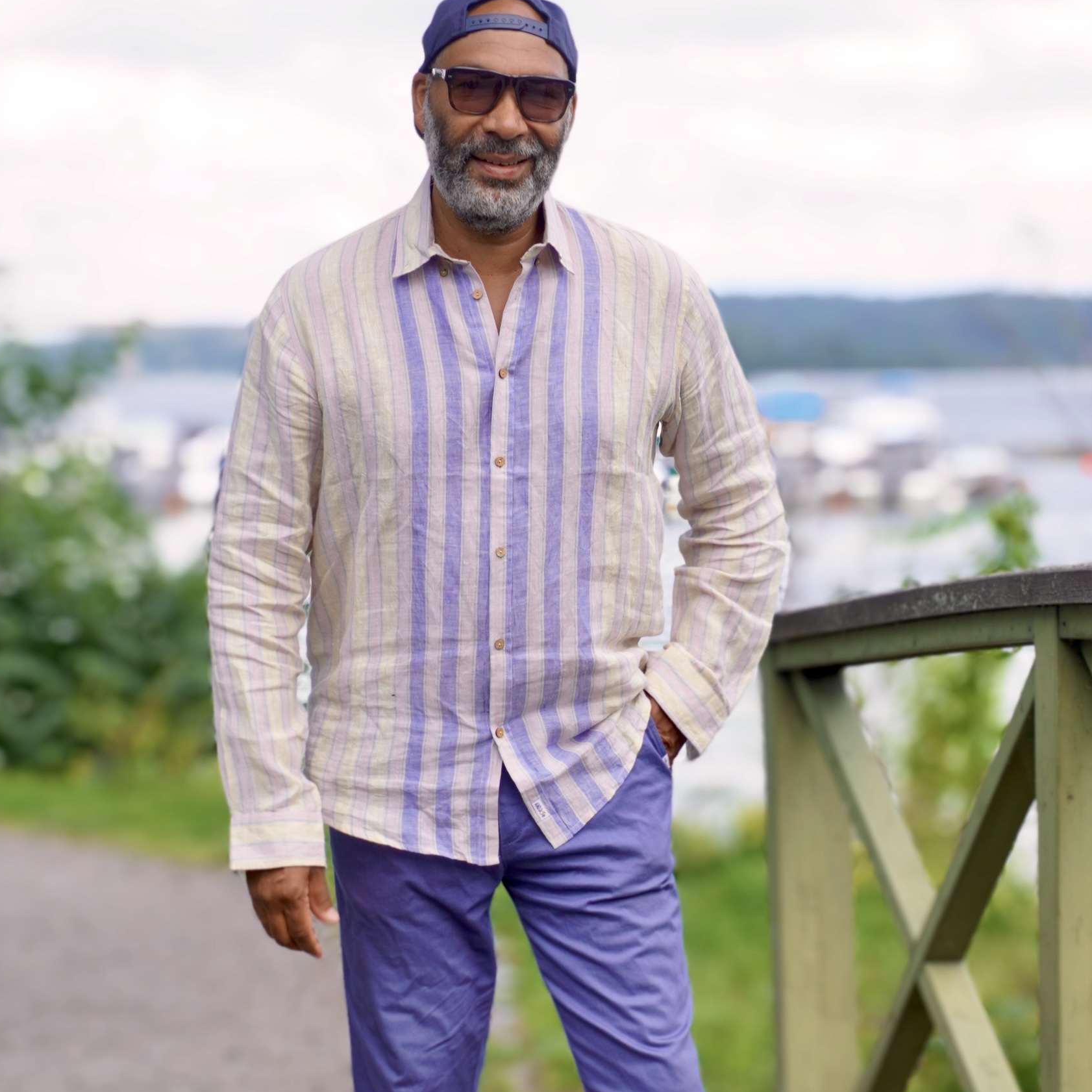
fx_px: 3462
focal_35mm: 97
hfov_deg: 17.9
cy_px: 773
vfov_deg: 17.9
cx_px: 548
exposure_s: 1/160
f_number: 5.6
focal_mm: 50
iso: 125
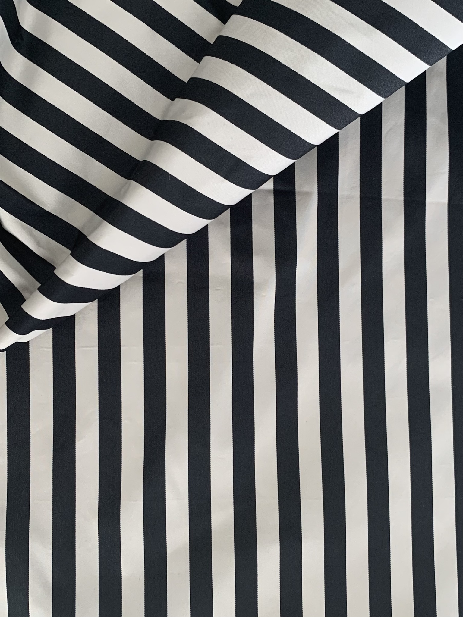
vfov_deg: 67.3
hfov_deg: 53.1
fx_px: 464
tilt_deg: -87.7
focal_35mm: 26
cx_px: 232
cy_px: 308
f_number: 1.8
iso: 100
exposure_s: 1/111
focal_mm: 4.25
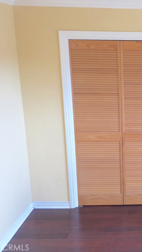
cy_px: 124
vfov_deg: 47.4
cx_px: 158
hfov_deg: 25.6
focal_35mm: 43
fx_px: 288
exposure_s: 1/40
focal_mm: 4.15
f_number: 2.2
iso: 32
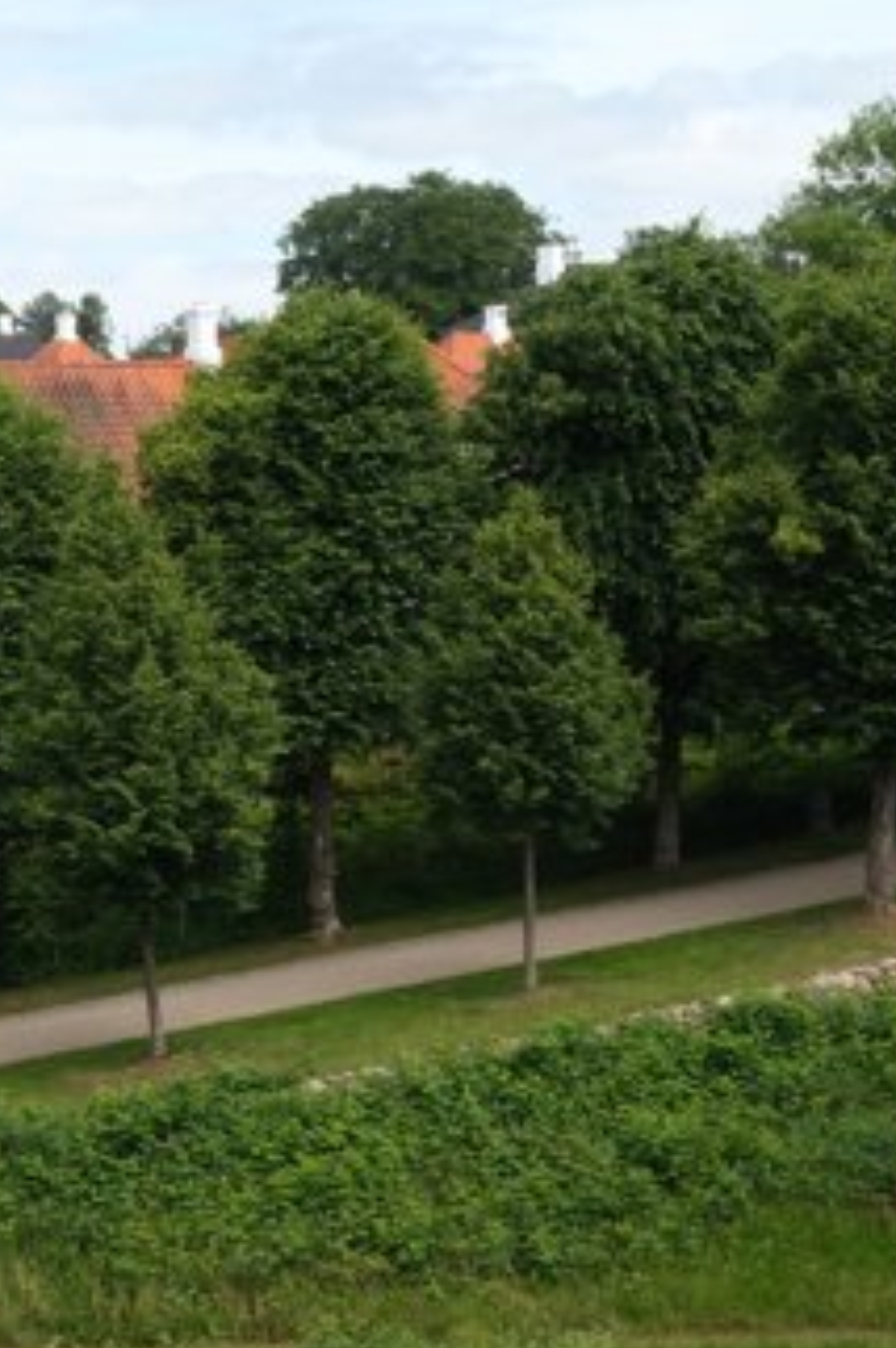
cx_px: 88
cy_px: 479
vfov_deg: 22.1
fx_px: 3442
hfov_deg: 14.7
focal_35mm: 92
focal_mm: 24.8
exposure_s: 1/60
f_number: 13
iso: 125
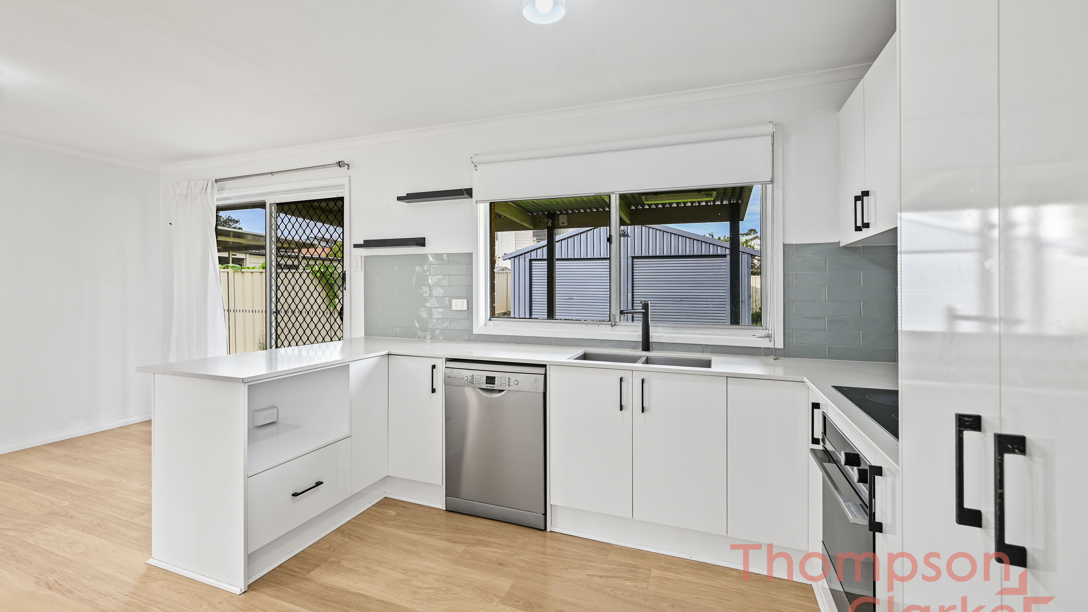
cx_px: 537
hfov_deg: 103.0
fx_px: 433
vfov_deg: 70.5
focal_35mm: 15
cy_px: 313
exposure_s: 1/5
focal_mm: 14
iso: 100
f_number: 7.1
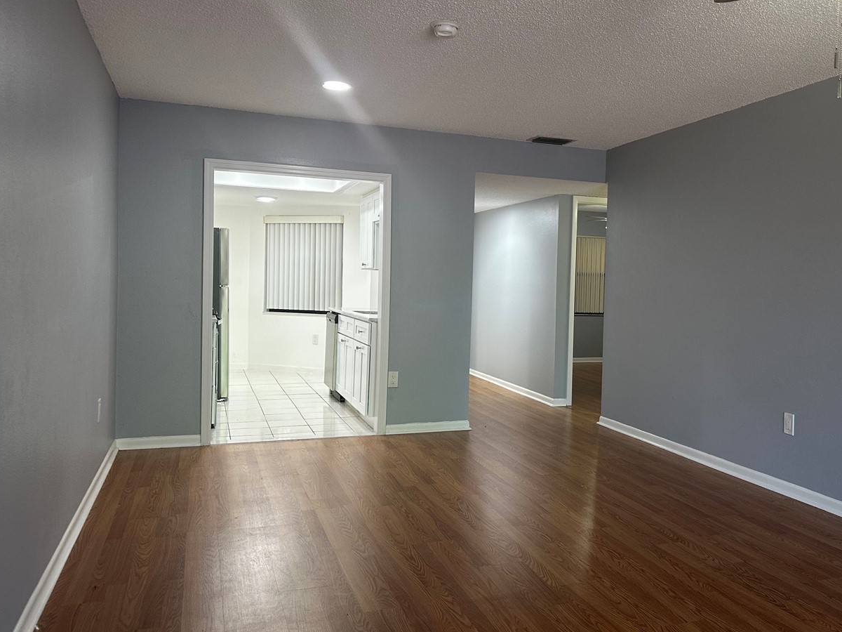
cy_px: 305
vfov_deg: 44.2
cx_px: 532
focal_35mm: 32
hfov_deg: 56.1
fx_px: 778
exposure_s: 1/60
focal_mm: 6.86
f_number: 1.78
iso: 125
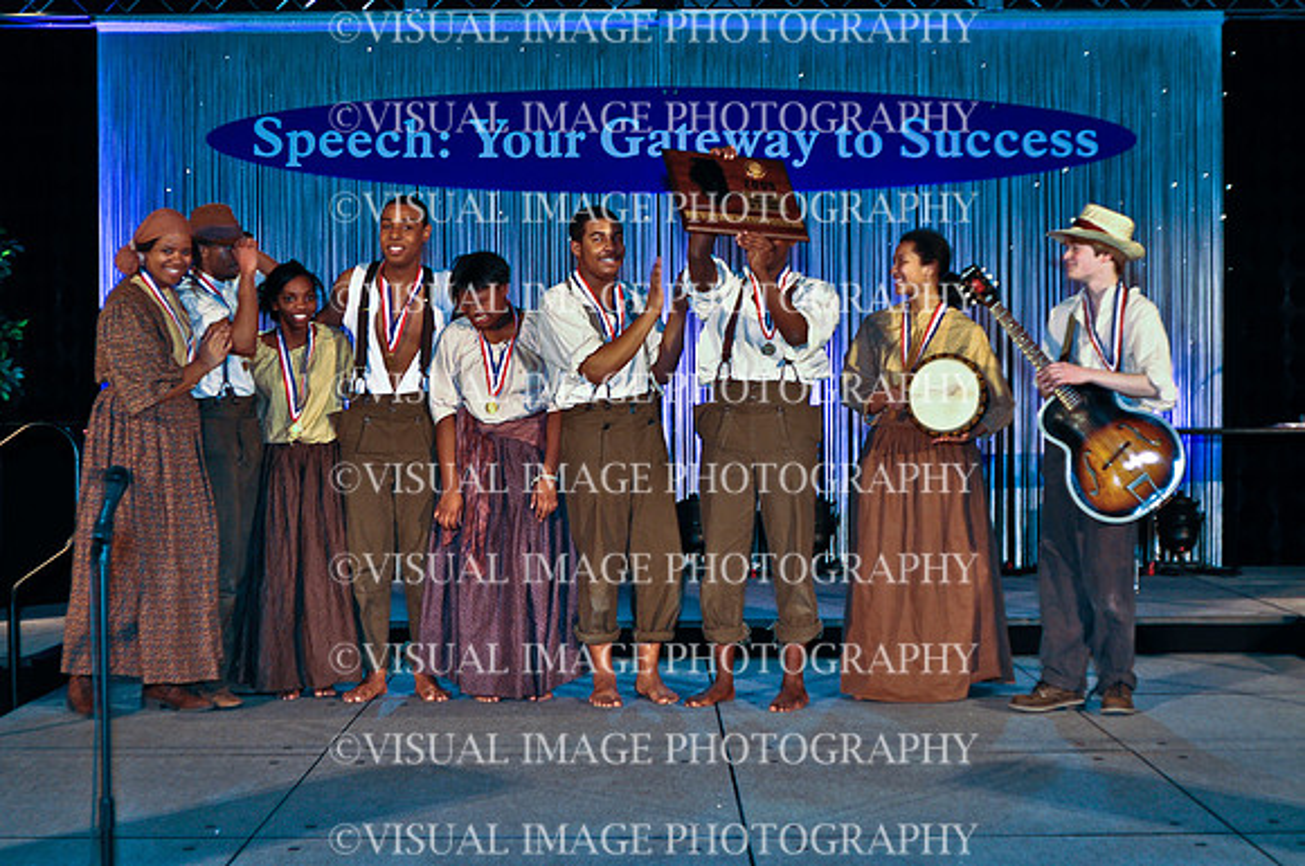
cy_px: 433
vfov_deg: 31.8
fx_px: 1520
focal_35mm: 42
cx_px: 652
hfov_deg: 46.5
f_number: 2.8
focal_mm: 28
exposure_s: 1/60
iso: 400
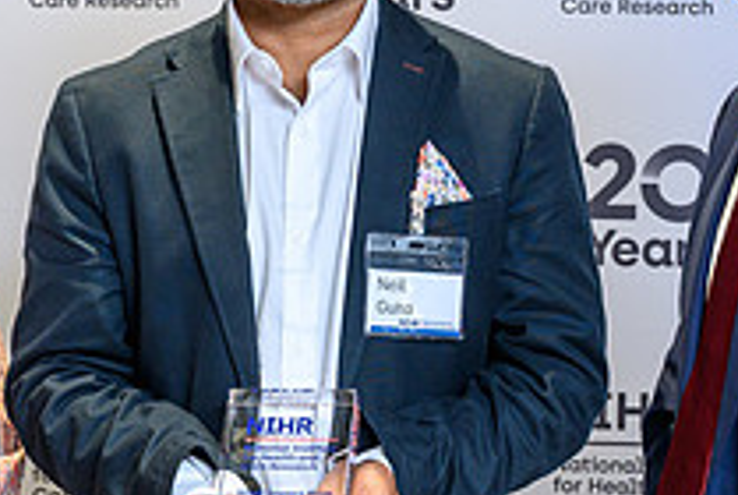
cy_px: 179
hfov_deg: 16.2
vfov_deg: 10.9
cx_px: 387
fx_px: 2587
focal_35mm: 126
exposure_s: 1/200
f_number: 4.5
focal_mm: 42
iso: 1250
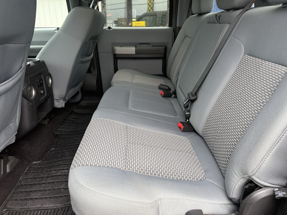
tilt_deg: -20.7
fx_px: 199
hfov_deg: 71.6
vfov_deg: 56.8
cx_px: 144
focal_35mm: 24
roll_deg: +0.3
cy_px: 108
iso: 200
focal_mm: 6.76
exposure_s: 1/197
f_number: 1.78
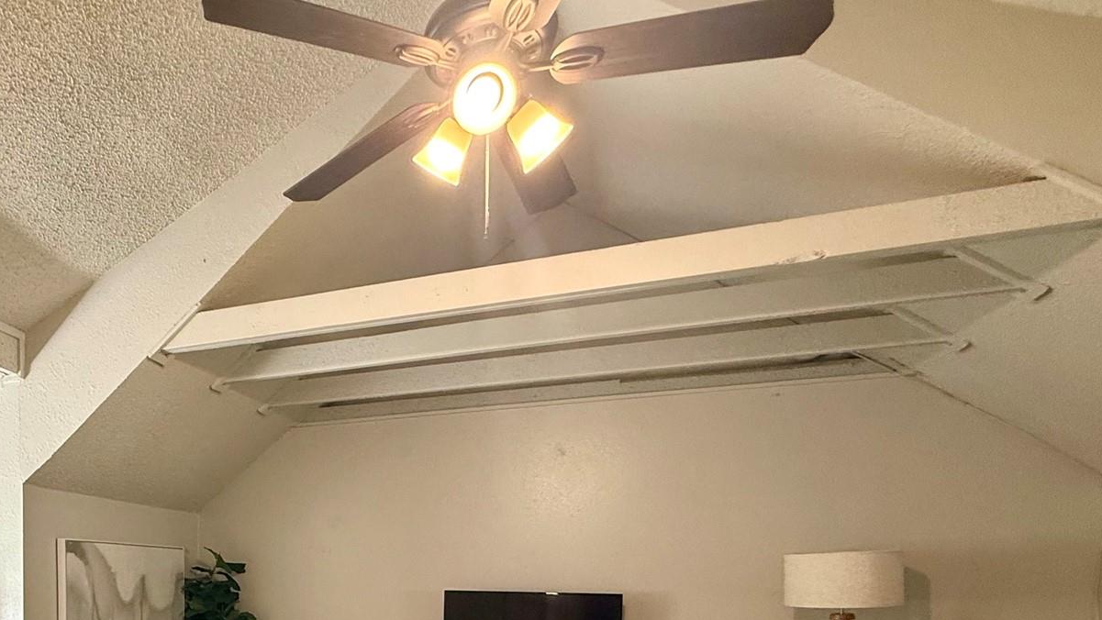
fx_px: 760
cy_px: 602
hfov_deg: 67.2
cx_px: 271
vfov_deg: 39.8
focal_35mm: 26
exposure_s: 1/60
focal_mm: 2.22
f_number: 2.2
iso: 250
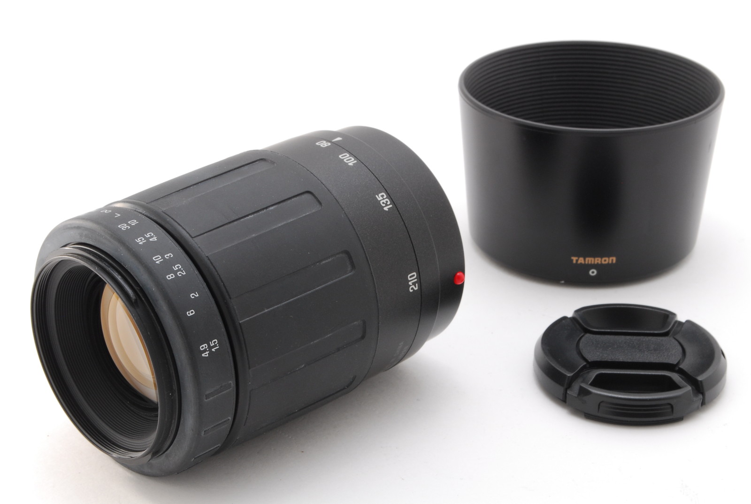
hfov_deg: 24.6
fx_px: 1725
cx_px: 376
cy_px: 252
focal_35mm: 82
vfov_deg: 16.6
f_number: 22
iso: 320
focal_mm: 55
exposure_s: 1/100
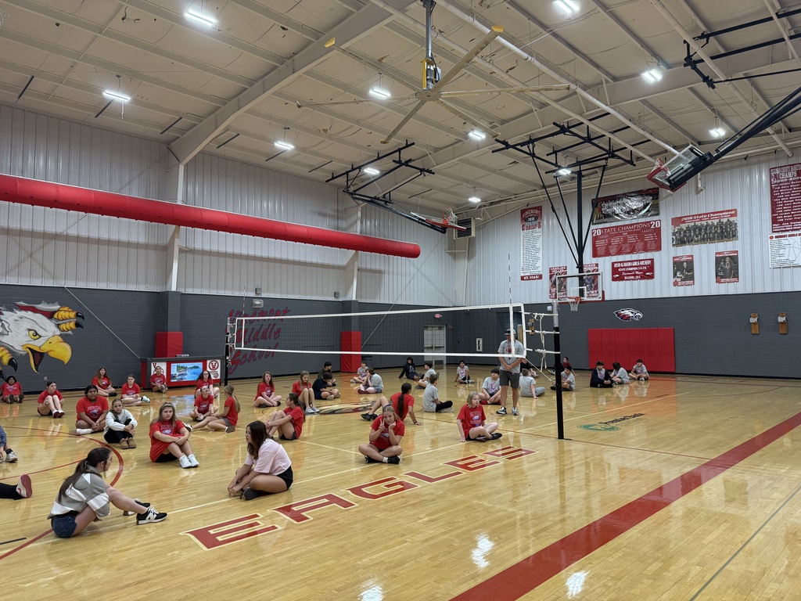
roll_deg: -0.6
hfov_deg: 71.6
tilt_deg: +4.4
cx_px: 400
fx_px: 555
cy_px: 300
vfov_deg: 56.8
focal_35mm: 24
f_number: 1.78
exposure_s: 1/151
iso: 200
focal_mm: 6.76
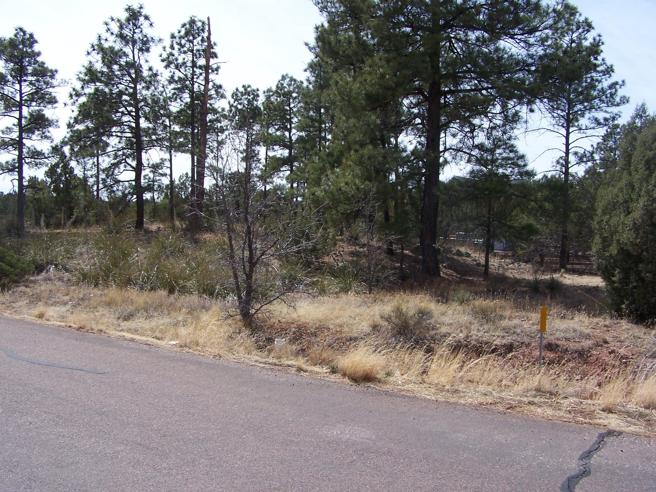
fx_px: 720
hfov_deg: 49.0
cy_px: 246
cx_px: 328
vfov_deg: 37.7
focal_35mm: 38
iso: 80
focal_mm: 6.3
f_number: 4
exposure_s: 1/750
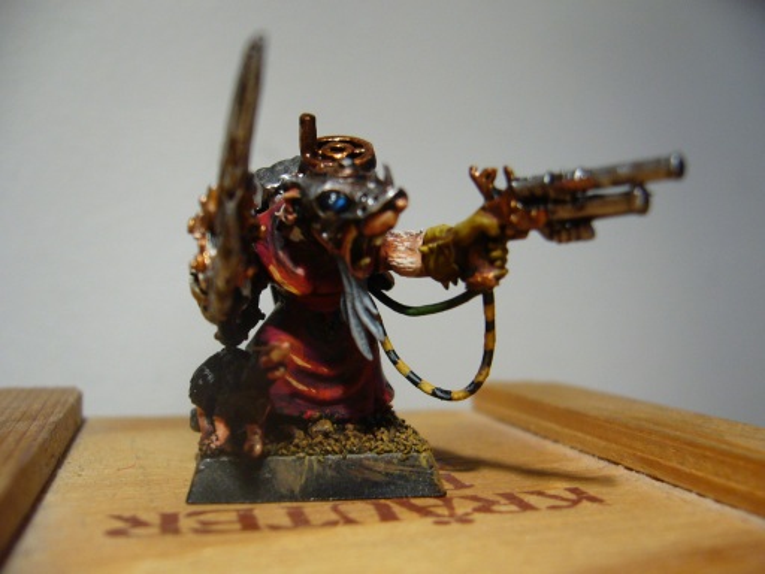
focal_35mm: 35
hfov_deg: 52.6
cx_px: 382
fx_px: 773
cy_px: 287
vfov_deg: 40.7
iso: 125
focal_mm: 5.8
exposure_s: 1/15
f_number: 2.8
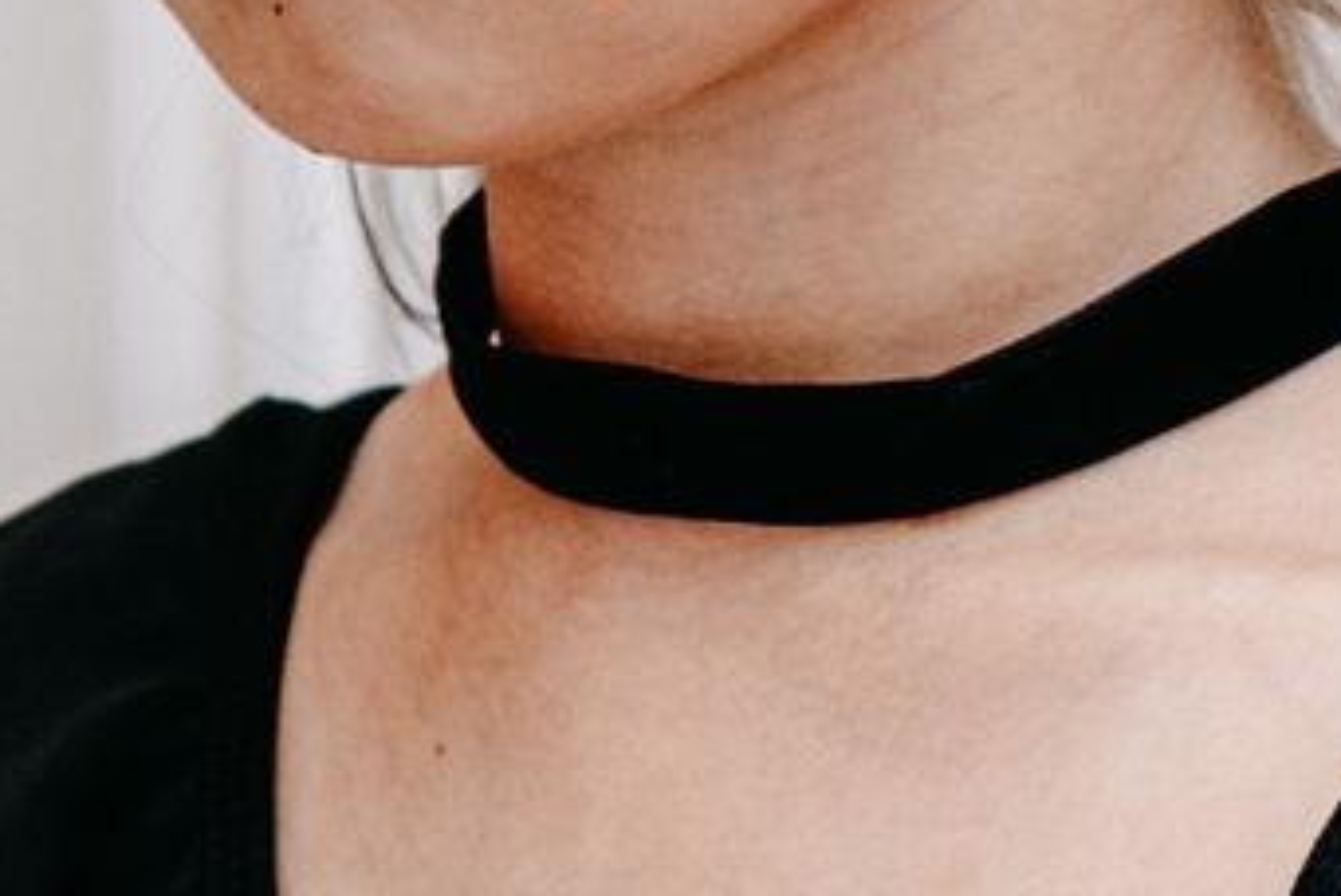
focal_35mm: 375
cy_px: 320
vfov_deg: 3.7
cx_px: 956
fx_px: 13980
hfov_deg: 5.5
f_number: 3.5
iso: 160
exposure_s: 1/160
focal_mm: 50
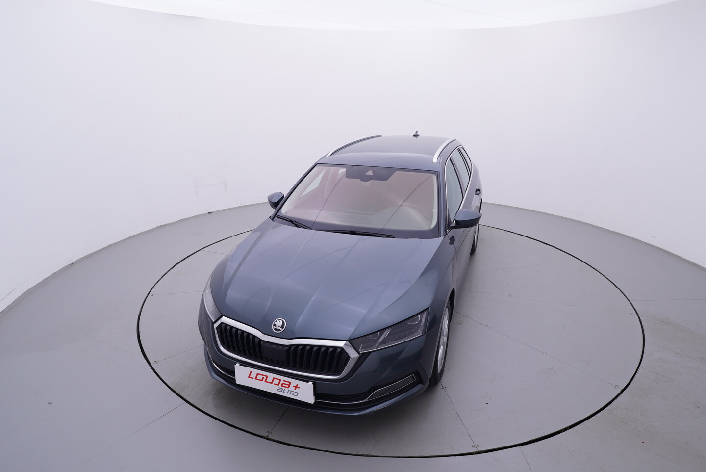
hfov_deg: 77.3
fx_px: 441
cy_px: 236
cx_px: 353
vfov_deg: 56.2
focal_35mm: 22
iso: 200
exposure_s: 1/80
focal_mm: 15
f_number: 5
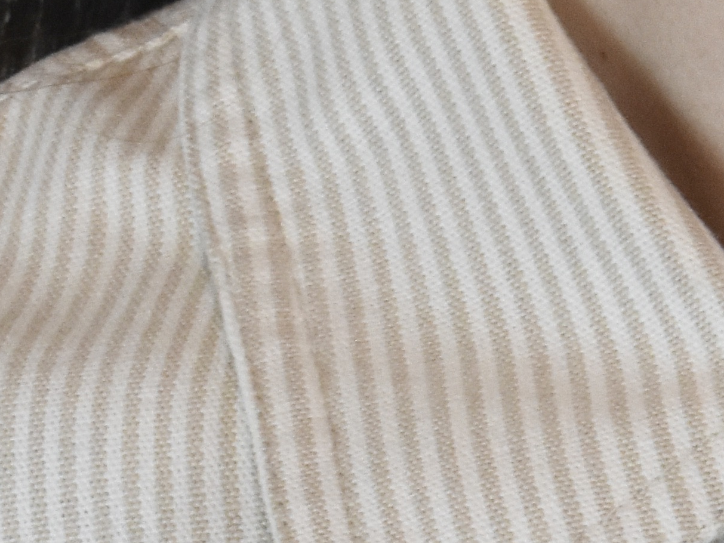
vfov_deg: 4.0
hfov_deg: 5.3
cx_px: 1065
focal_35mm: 371
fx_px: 7760
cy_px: 1192
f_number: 16
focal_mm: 52
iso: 1600
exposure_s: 1/80
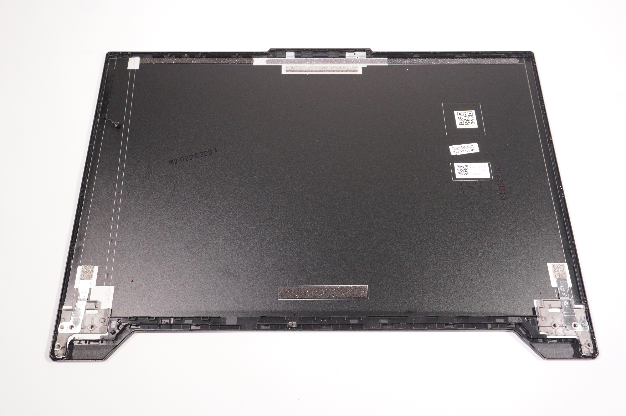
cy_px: 208
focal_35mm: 32
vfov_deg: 41.6
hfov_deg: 59.5
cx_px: 313
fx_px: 547
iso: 800
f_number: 5.6
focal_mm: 21
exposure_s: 1/125
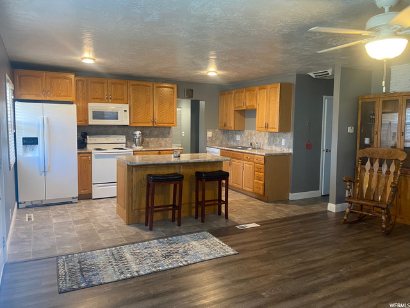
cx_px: 205
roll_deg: -1.2
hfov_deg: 67.3
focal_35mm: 26
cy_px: 154
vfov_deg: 53.1
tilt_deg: -4.6
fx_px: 308
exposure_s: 1/60
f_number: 1.8
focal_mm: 4.25
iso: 320
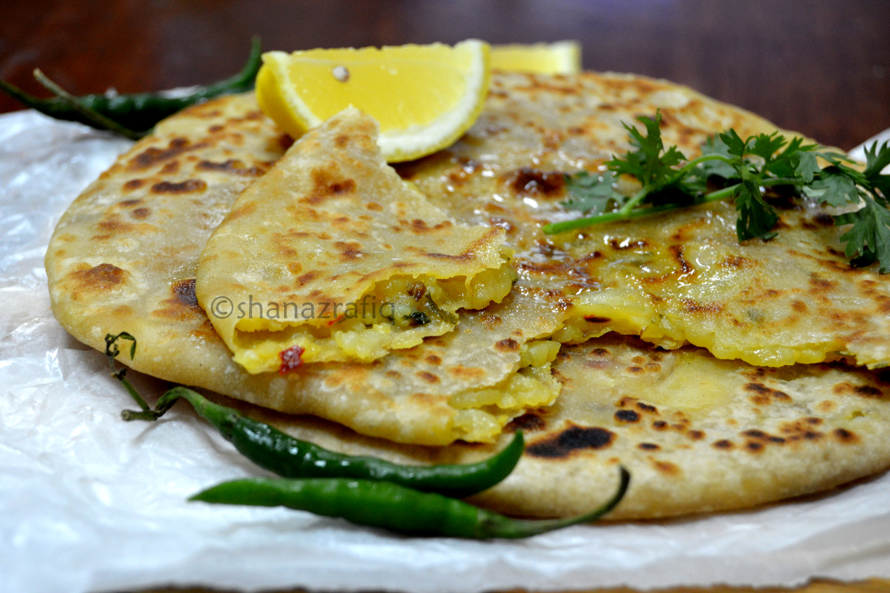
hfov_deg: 22.3
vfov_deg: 14.9
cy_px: 321
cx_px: 428
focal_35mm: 92
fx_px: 2263
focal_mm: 55
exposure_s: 1/20
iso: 800
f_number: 5.6
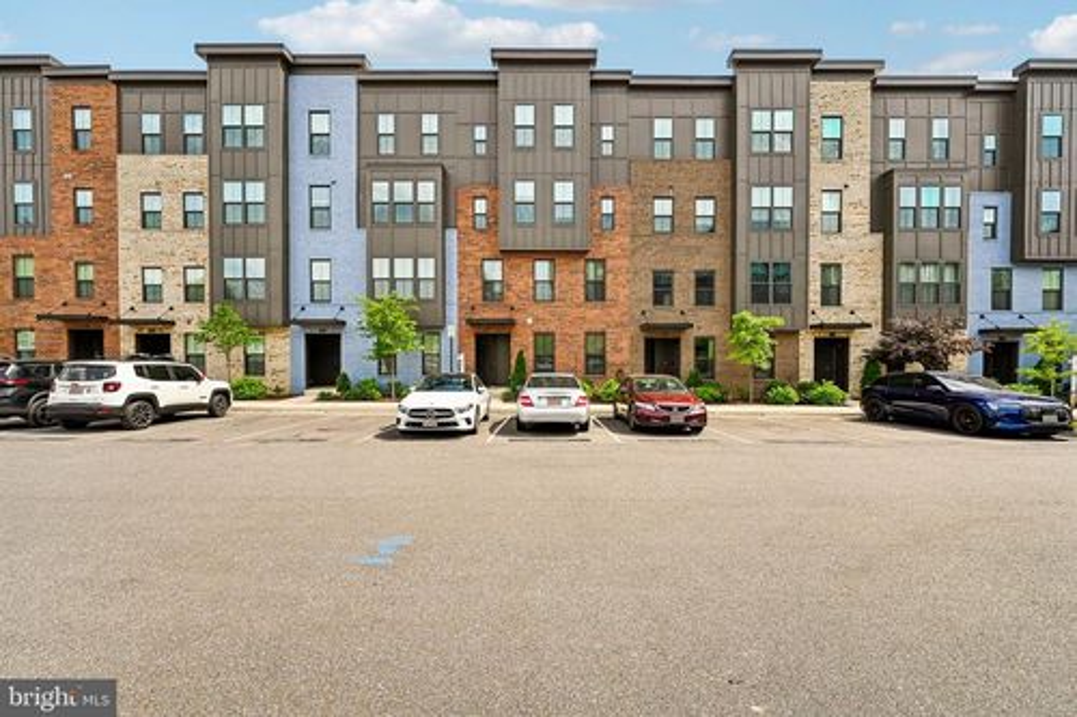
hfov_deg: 104.3
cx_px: 538
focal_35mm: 14
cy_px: 358
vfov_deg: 81.2
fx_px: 419
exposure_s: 1/125
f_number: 8
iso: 100
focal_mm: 14
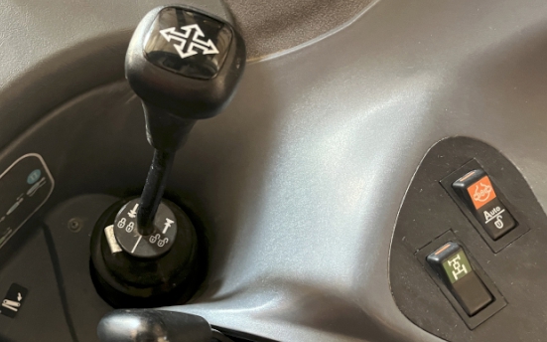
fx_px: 596
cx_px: 185
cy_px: 225
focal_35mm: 40
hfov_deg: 48.5
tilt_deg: -73.4
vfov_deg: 31.7
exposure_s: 1/40
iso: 640
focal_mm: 5.1
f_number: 1.6
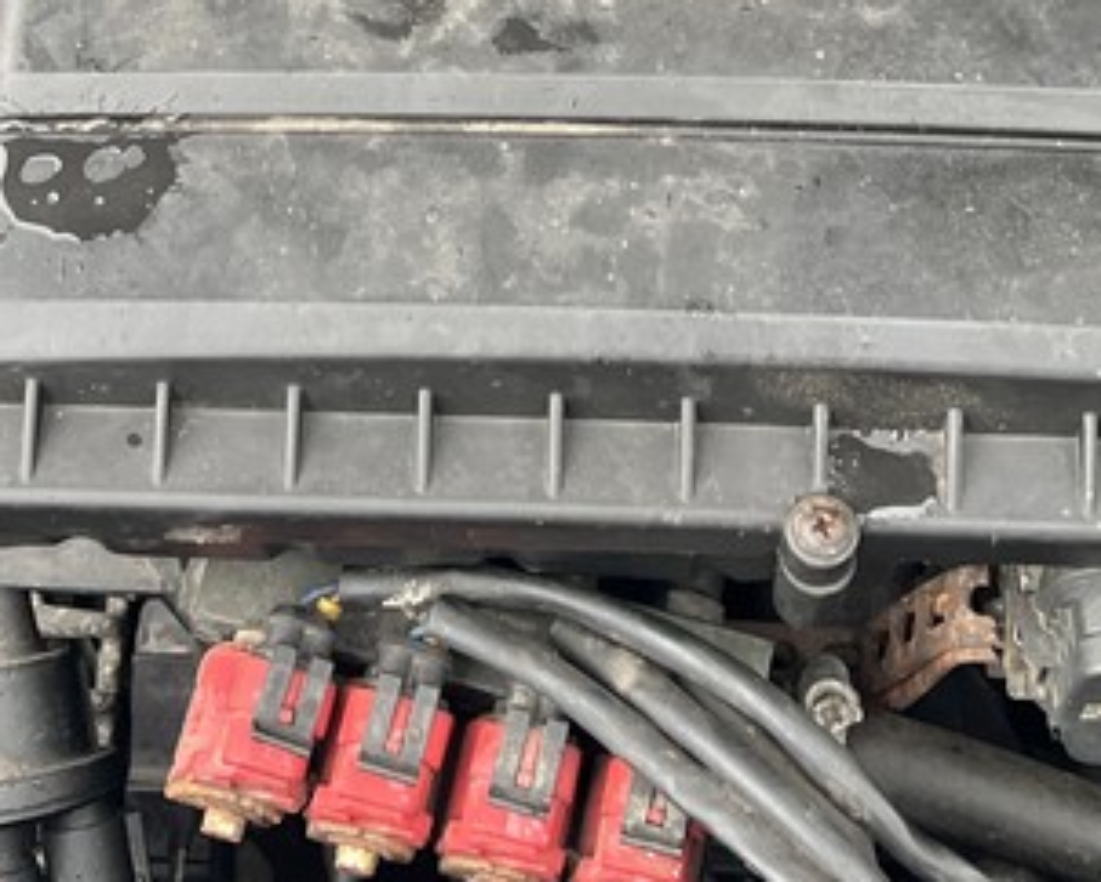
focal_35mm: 86
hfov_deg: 22.2
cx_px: 514
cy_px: -204
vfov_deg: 17.0
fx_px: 2804
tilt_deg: -57.7
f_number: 1.5
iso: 100
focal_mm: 5.7
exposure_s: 1/121
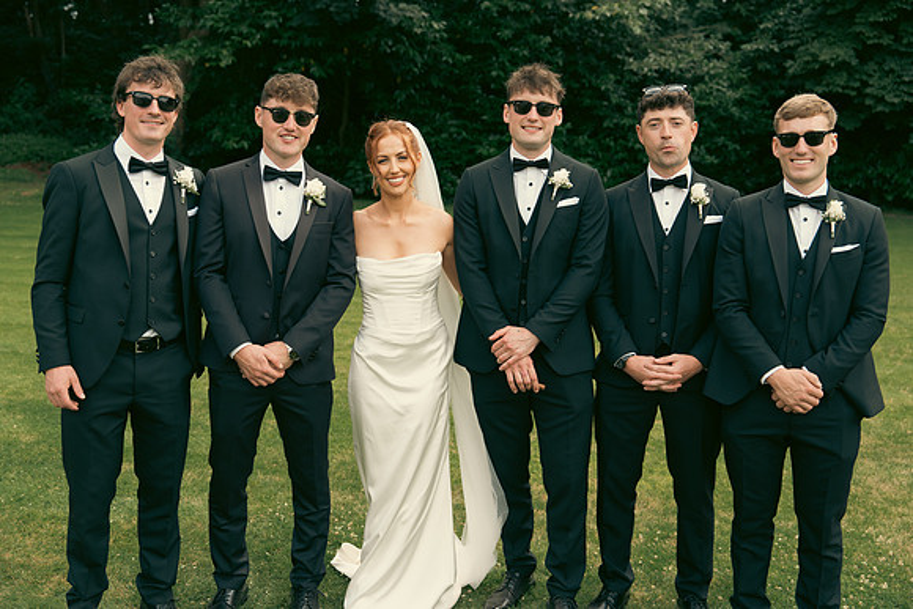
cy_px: 304
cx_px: 456
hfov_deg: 46.4
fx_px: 1065
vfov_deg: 31.9
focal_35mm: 42
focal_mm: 42
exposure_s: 1/320
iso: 125
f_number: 3.5
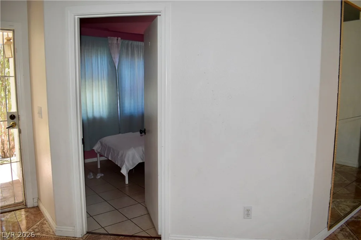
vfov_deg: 47.9
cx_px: 180
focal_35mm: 27
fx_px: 271
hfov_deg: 67.4
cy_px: 120
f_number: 4
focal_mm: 18
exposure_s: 1/60
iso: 800
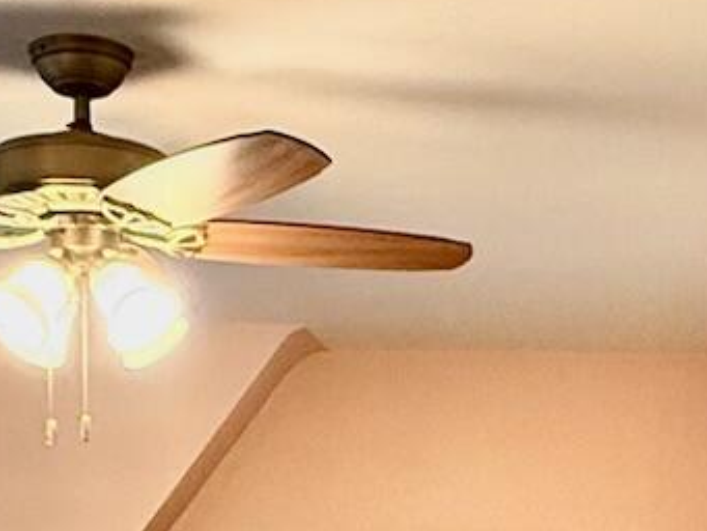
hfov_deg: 23.3
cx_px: 406
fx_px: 1716
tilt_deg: -6.4
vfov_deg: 15.9
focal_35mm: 84
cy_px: 832
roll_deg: -0.9
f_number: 2.2
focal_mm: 2.22
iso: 500
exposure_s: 1/60
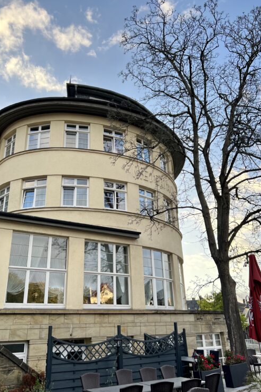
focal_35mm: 28
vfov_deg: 65.5
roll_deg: +2.4
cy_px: 199
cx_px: 119
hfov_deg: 46.3
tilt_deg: +22.4
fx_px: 305
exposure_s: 1/413
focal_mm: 5.7
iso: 50
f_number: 1.5
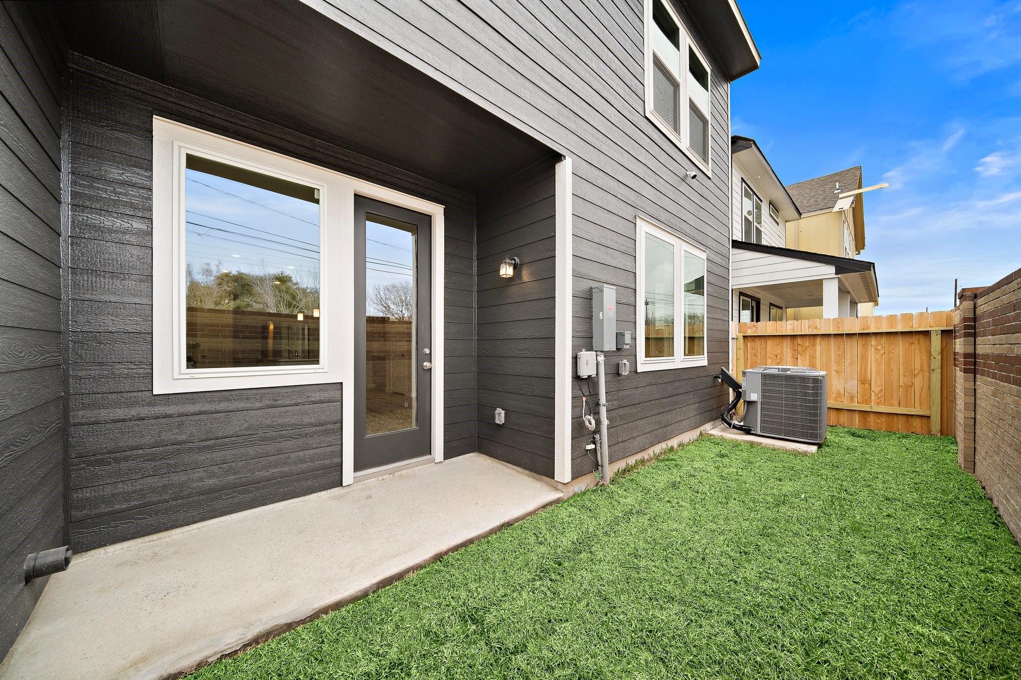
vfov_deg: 90.0
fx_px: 340
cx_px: 510
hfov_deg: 112.6
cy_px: 340
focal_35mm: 12
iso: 640
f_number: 8
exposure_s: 1/1250
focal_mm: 12
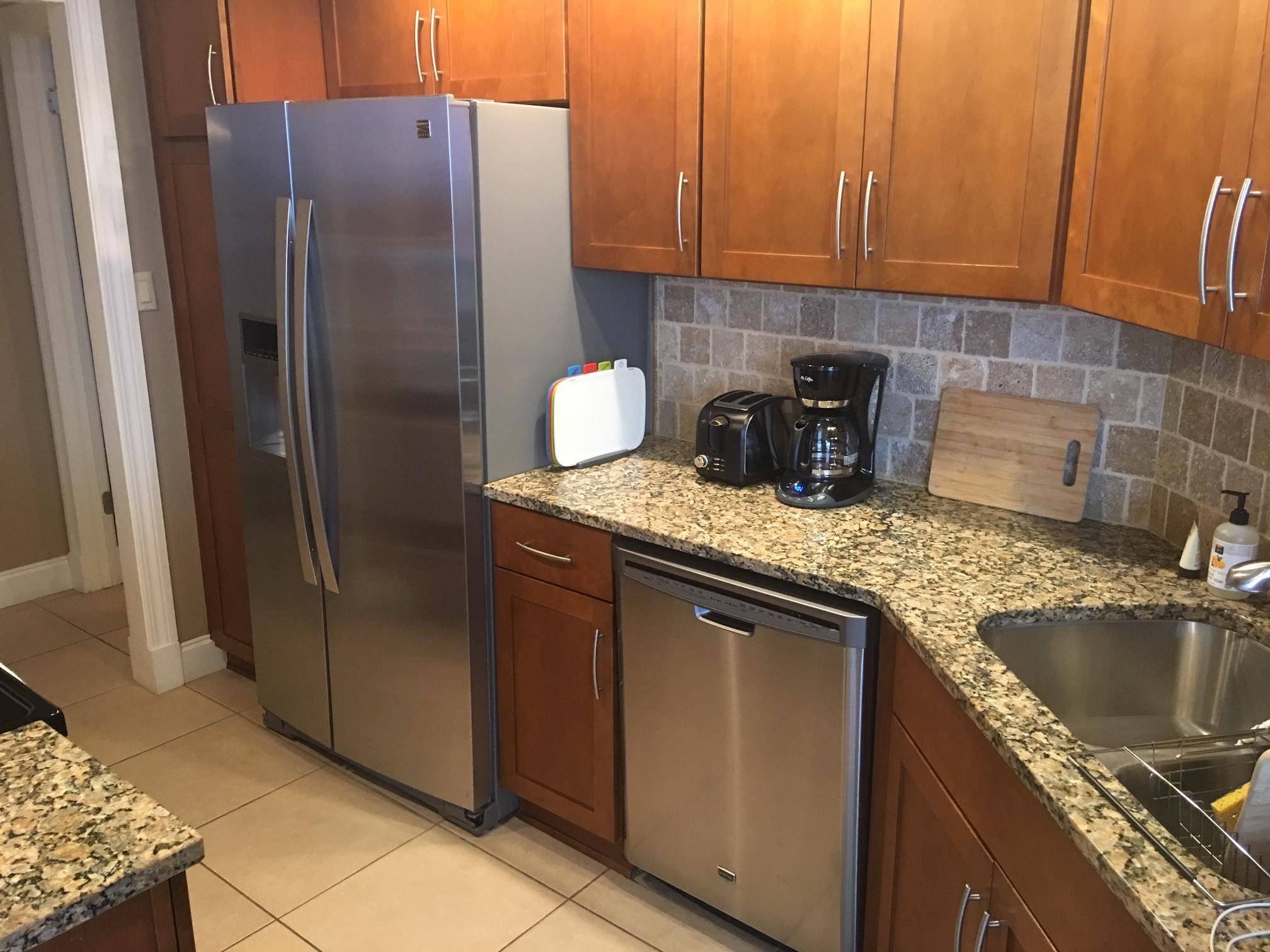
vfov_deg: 48.2
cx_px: 635
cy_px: 476
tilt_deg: -14.3
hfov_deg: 61.7
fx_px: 1064
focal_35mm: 29
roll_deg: +0.9
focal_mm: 4.15
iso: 100
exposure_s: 1/15
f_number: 2.2
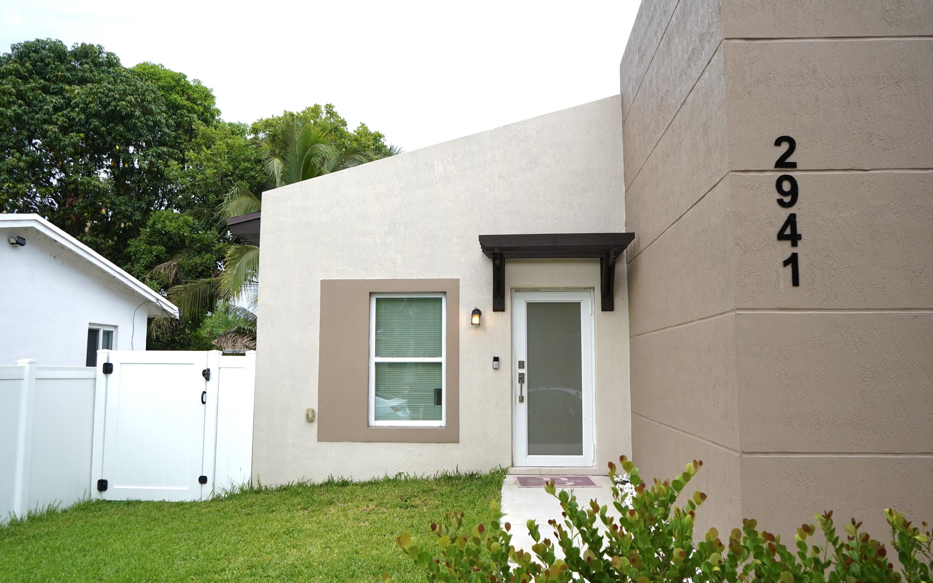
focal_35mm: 30
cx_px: 465
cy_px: 278
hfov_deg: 62.9
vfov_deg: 41.8
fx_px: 763
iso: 250
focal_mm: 29
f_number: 6.3
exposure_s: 1/125
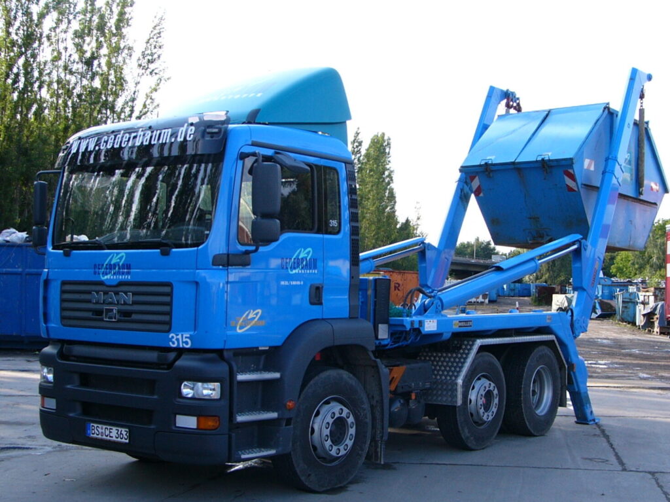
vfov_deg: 32.2
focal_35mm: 45
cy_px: 251
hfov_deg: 42.1
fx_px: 871
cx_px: 335
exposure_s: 1/160
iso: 50
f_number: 4
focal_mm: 5.9
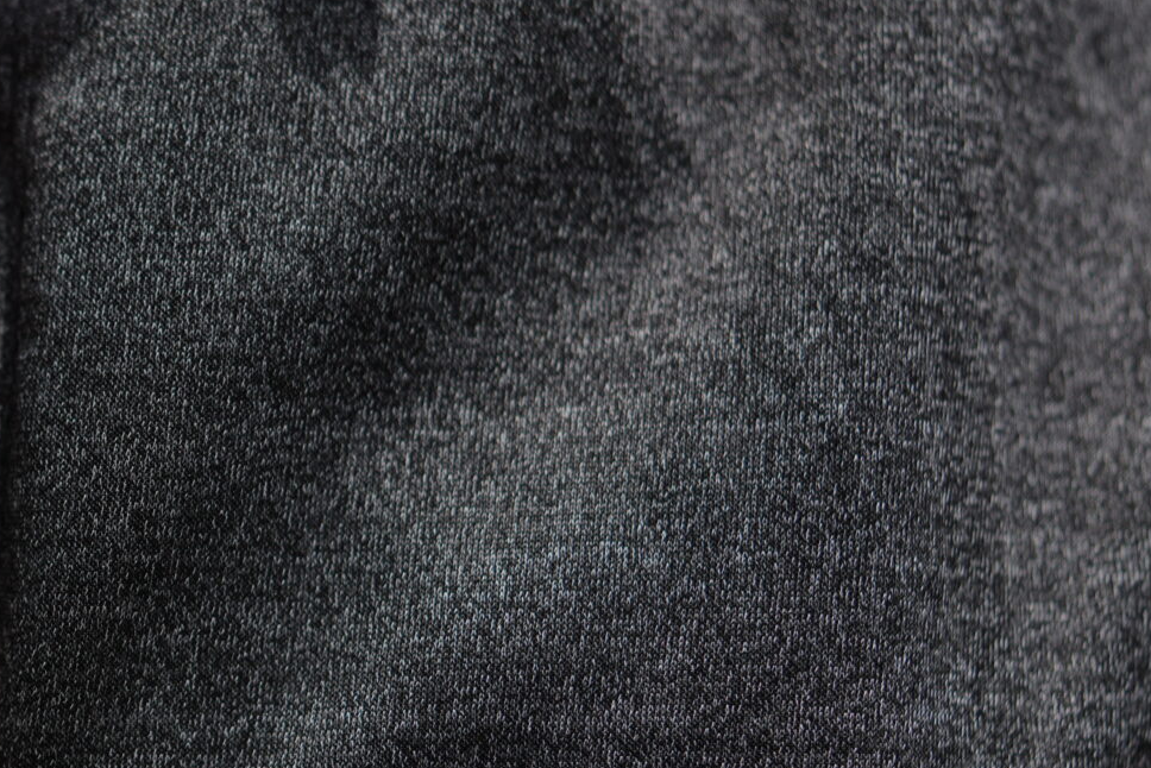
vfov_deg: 5.8
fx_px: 7611
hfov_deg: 8.6
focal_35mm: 238
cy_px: 393
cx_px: -113
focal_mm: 90
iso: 64
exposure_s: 1/1600
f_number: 2.8
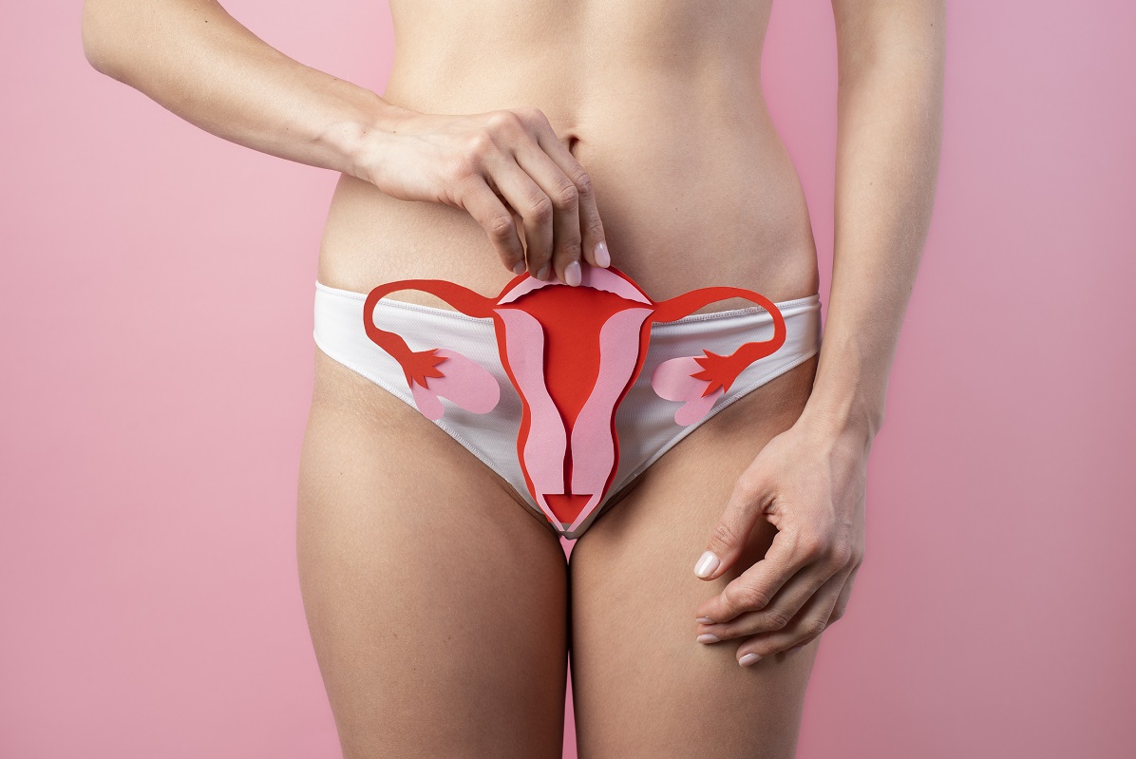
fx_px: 1579
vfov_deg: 27.0
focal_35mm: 50
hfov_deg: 39.6
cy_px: 380
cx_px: 568
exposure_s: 1/100
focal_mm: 50
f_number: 4
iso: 250
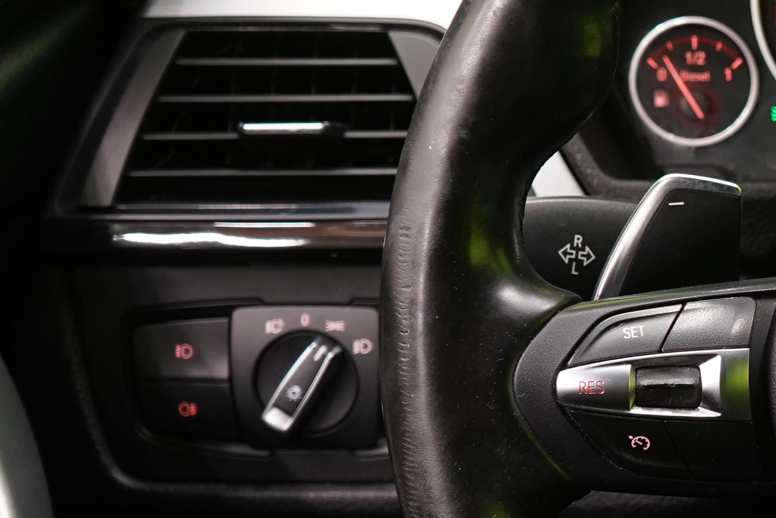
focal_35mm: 113
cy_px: 346
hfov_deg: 16.7
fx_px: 2436
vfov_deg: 12.1
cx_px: 1098
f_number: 5
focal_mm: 33
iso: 1250
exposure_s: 1/25
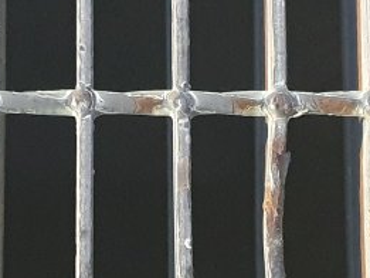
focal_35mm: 61
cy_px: 212
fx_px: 652
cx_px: 106
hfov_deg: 31.3
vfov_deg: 23.8
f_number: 1.5
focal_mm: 4.3
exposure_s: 1/10
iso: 640
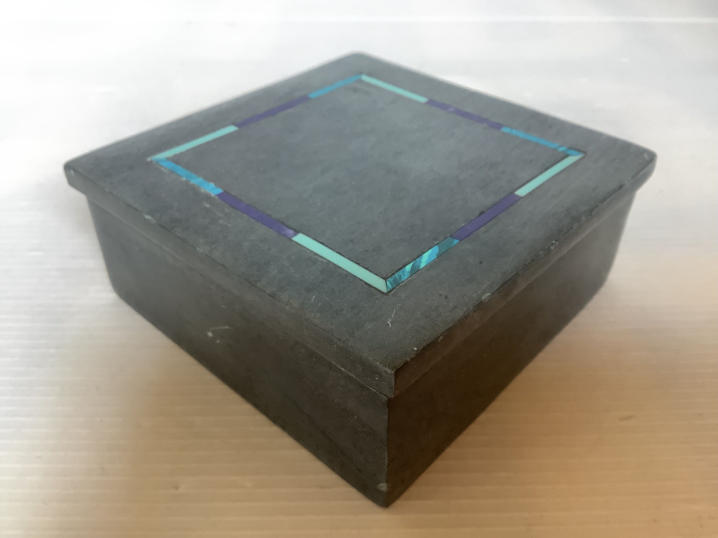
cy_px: 269
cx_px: 359
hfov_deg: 58.4
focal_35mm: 31
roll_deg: +0.2
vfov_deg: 45.4
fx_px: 643
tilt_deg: -37.3
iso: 320
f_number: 2.4
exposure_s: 1/33
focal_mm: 3.3
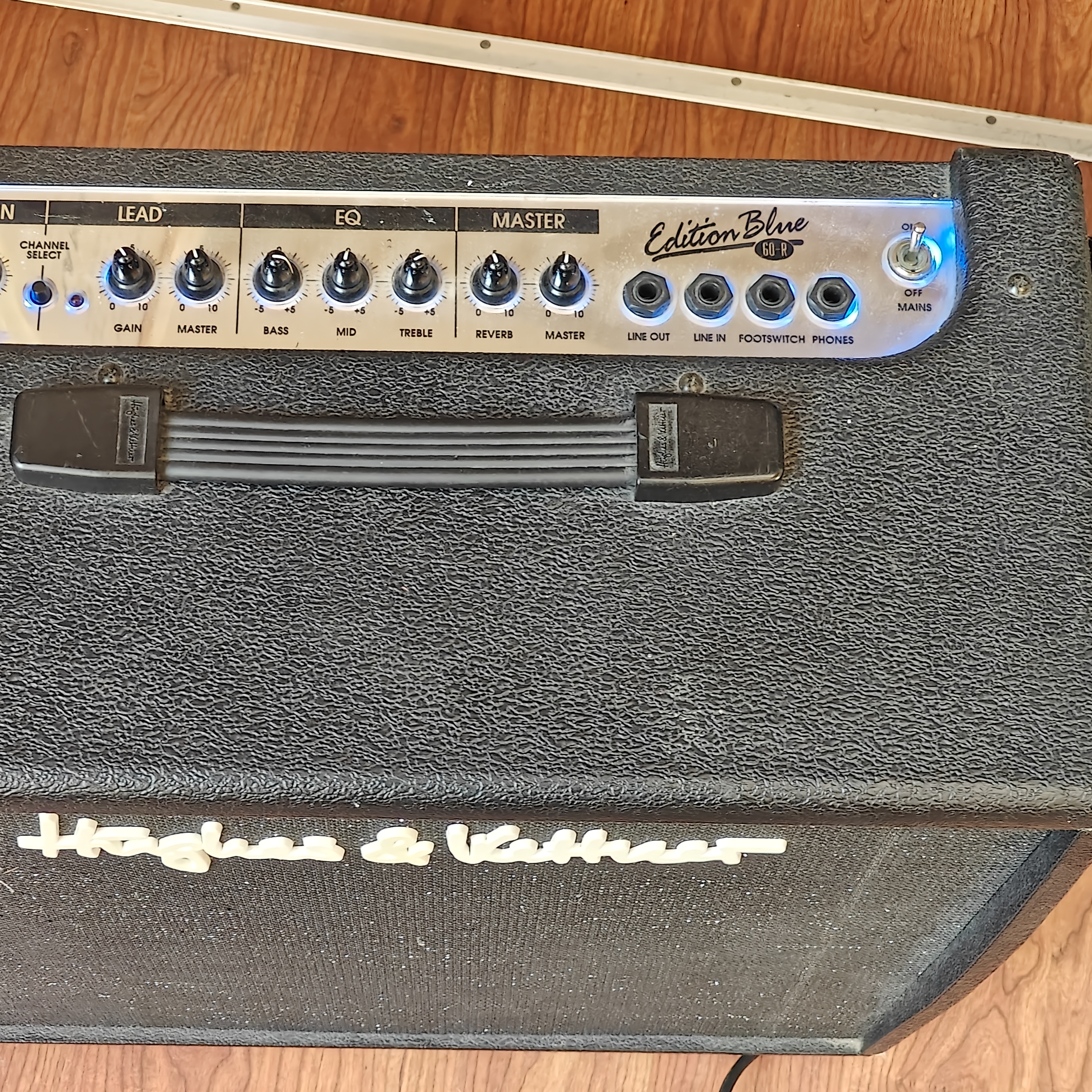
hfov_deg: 31.5
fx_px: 1927
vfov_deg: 31.6
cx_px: 429
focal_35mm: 54
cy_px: 551
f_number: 2
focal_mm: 7.08
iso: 320
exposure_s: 1/50
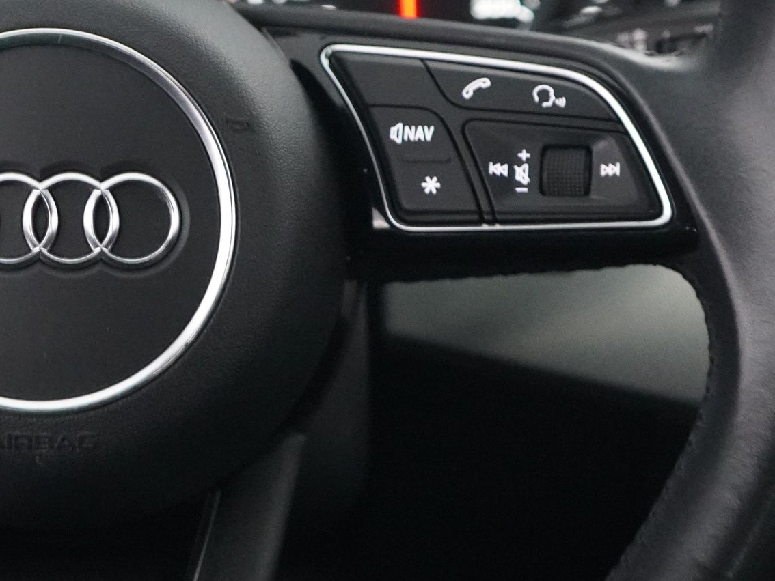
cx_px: 98
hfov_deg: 21.6
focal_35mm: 89
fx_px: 1993
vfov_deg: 16.6
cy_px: 267
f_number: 3.5
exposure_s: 1/25
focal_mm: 28
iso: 6400
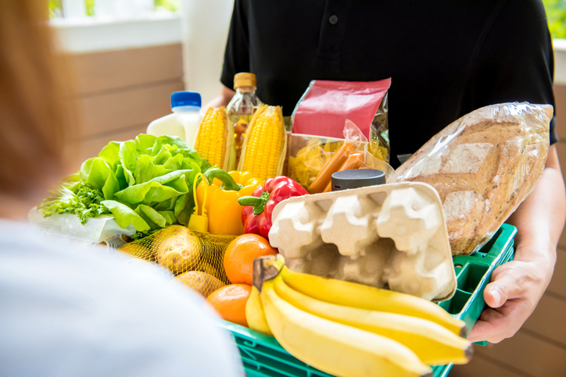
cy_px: 188
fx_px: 598
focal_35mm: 38
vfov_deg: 35.1
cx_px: 283
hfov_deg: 50.7
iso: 320
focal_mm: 38
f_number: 3.5
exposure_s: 1/400
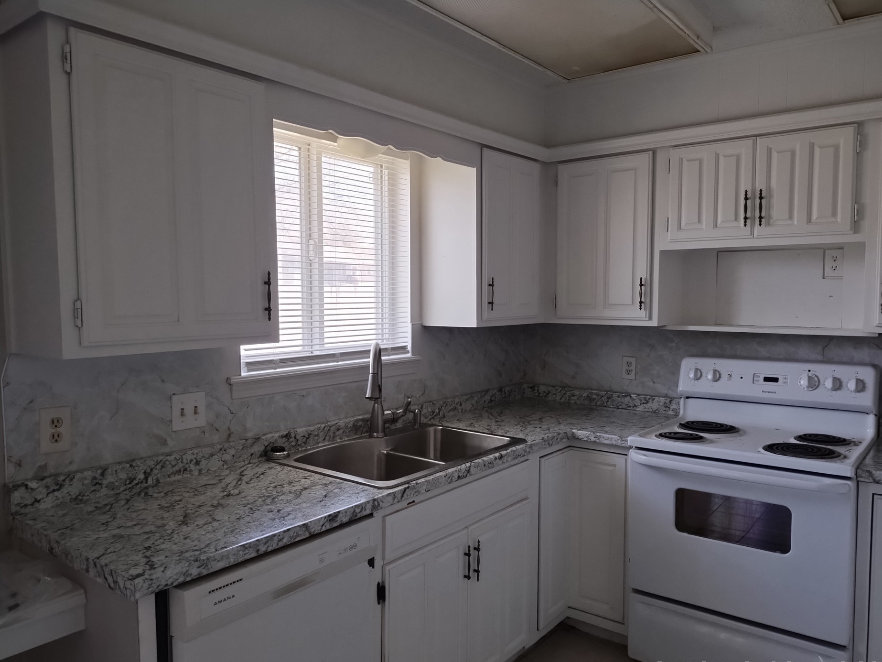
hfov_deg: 67.3
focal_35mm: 26
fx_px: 663
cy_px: 341
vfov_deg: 53.1
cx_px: 451
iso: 100
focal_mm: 4.71
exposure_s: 1/120
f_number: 1.7
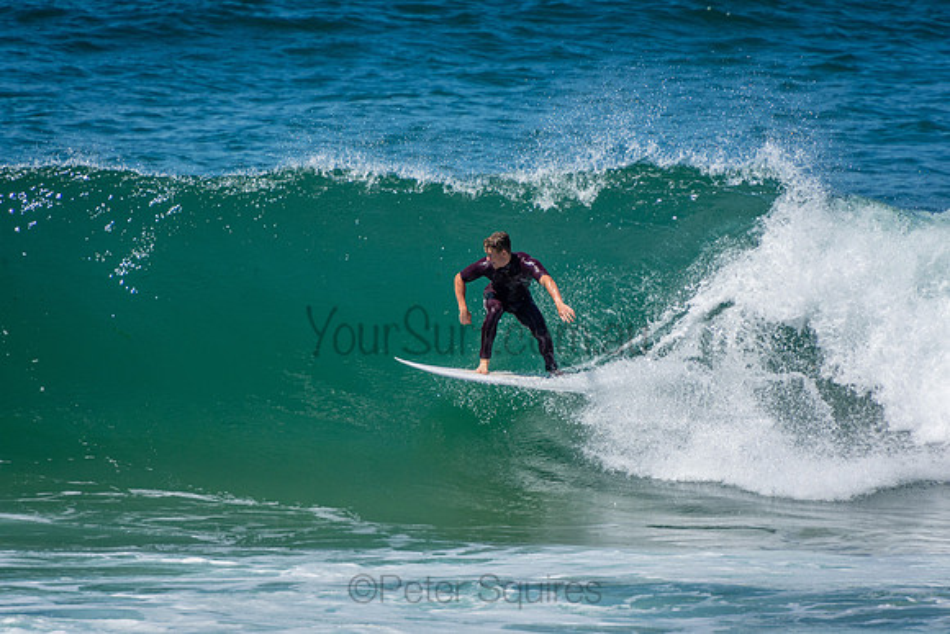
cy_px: 317
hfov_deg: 3.4
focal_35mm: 600
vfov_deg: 2.3
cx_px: 475
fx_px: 15836
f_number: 5.6
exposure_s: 1/2000
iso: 320
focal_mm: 400
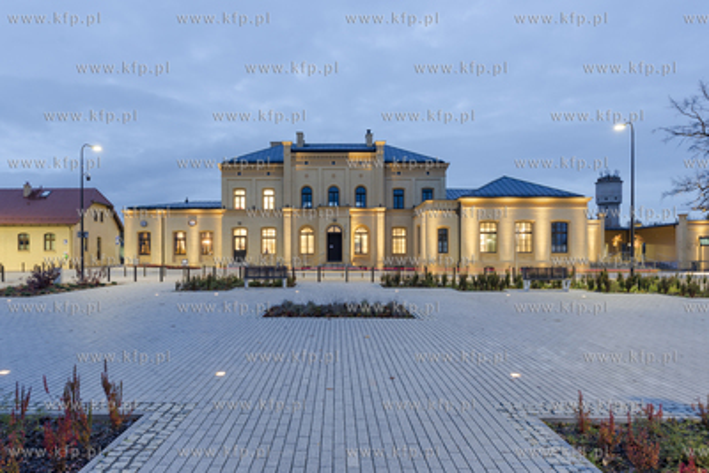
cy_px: 236
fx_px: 473
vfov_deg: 53.2
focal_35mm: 24
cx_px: 354
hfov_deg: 73.7
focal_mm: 24
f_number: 6.3
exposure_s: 2.5
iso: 100
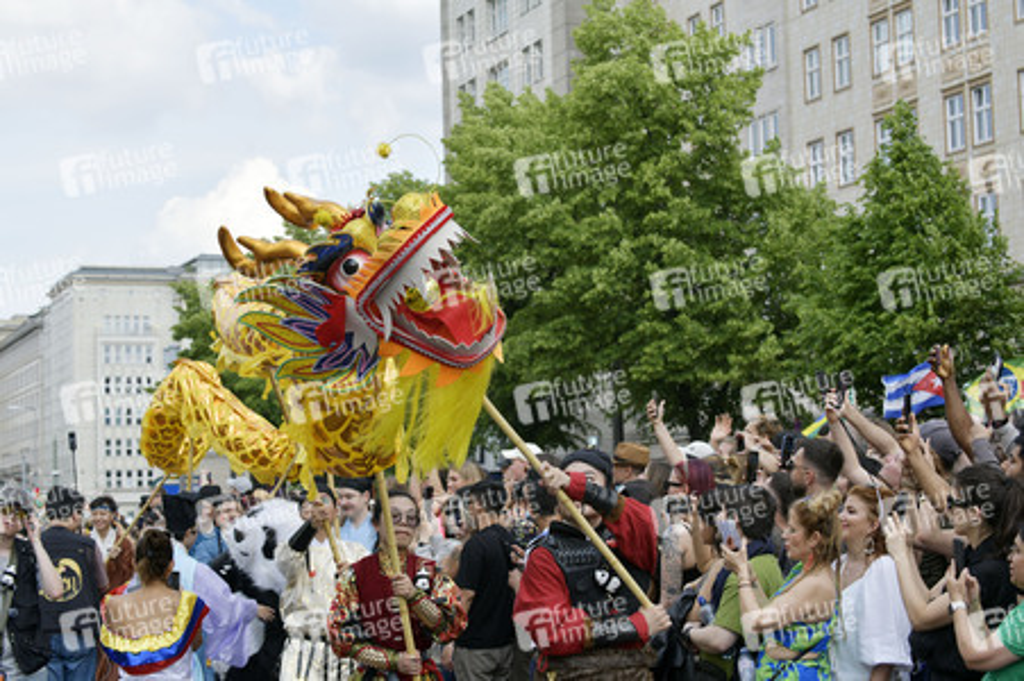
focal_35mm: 70
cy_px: 340
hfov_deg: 28.9
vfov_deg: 19.4
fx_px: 1990
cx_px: 512
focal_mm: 70
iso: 160
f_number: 6.3
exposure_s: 1/400
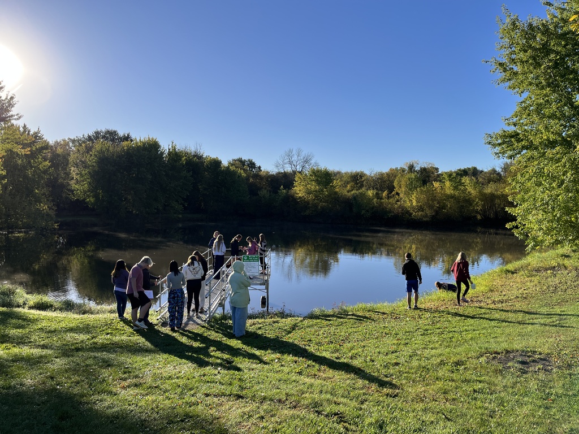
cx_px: 290
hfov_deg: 67.3
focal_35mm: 26
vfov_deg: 53.1
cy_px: 217
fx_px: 435
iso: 50
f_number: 1.6
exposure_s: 1/2899
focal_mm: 5.1
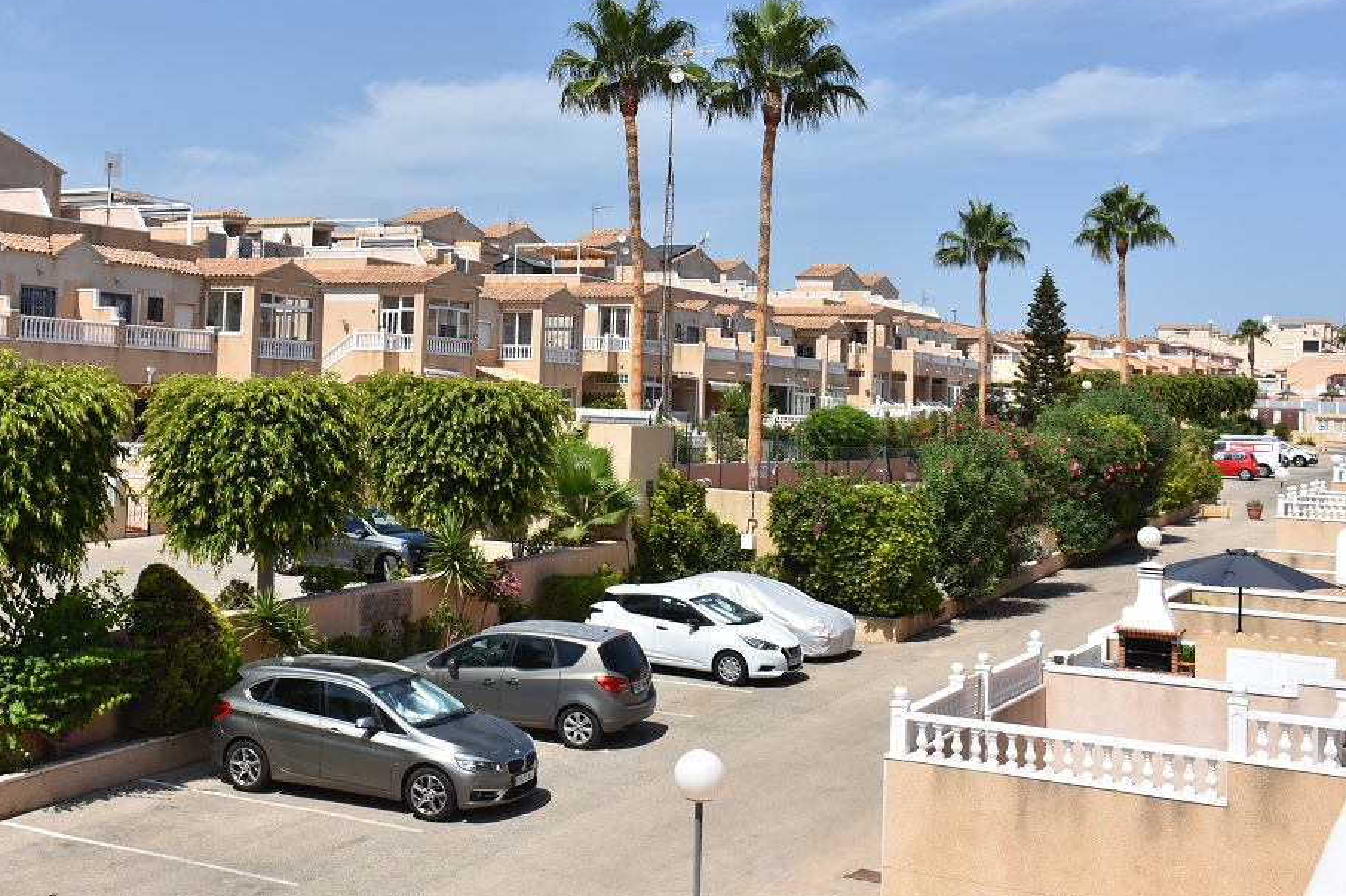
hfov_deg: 42.7
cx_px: 509
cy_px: 312
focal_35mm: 46
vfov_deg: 29.3
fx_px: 1707
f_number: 8
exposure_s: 1/500
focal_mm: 23
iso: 125
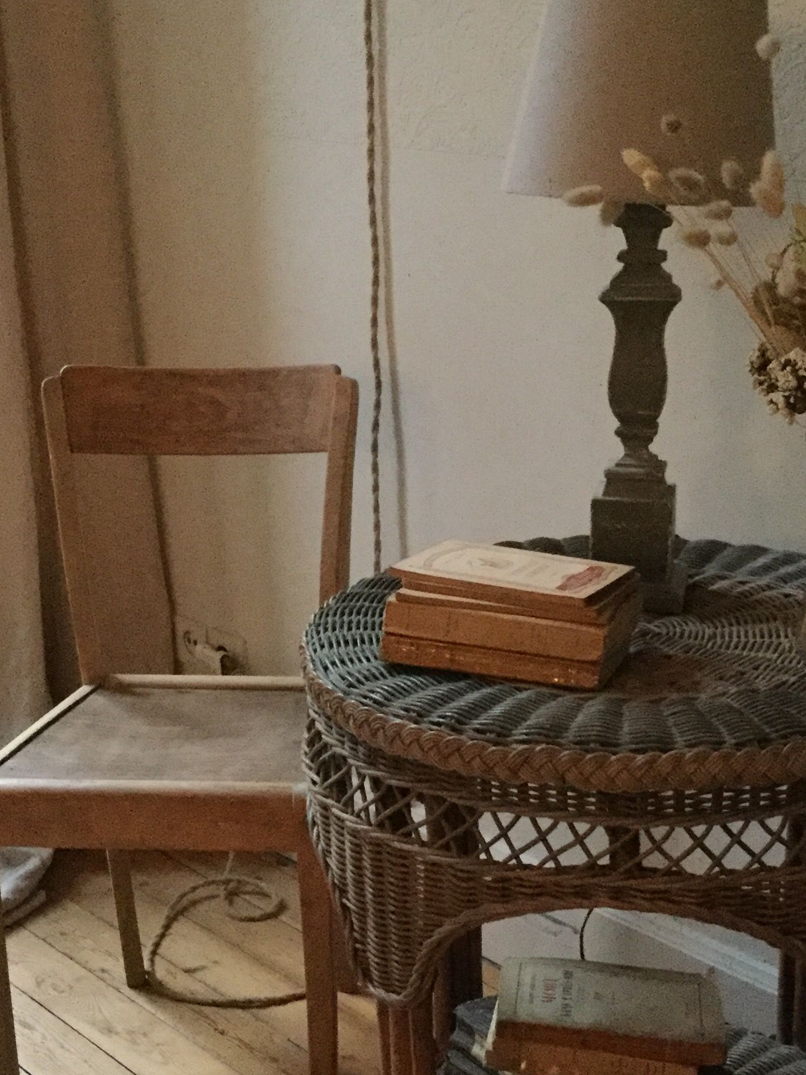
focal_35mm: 59
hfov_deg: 24.8
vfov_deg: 32.6
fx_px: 1832
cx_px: 444
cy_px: 637
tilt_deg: -20.2
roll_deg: -0.2
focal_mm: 3.3
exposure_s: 1/17
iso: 400
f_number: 2.4
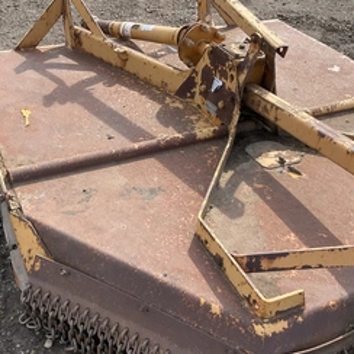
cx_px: 142
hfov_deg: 39.9
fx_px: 486
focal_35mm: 42
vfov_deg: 40.0
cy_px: 190
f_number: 1.8
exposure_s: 1/545
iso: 25
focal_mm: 3
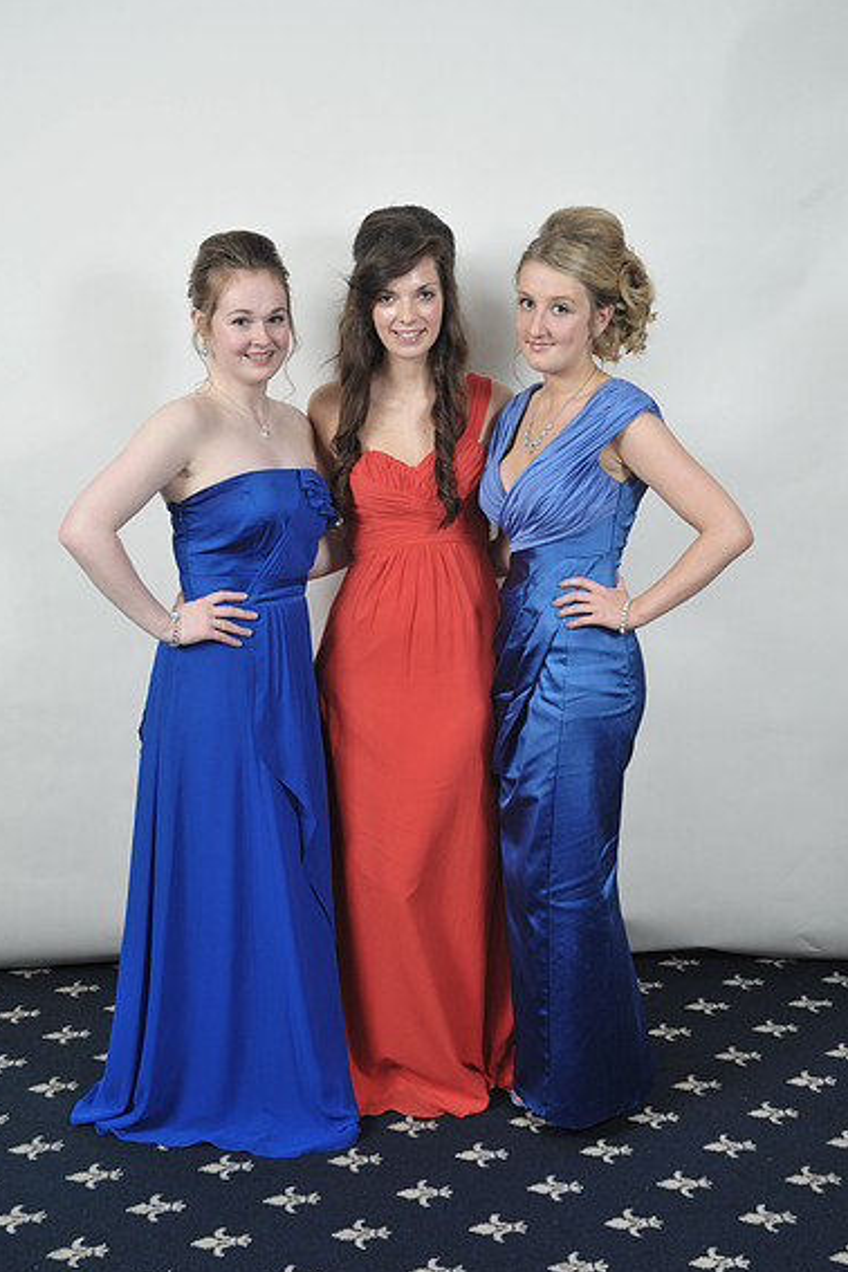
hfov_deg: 29.2
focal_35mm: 46
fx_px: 1625
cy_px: 639
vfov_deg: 42.7
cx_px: 420
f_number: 7.1
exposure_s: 1/160
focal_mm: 45
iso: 1000
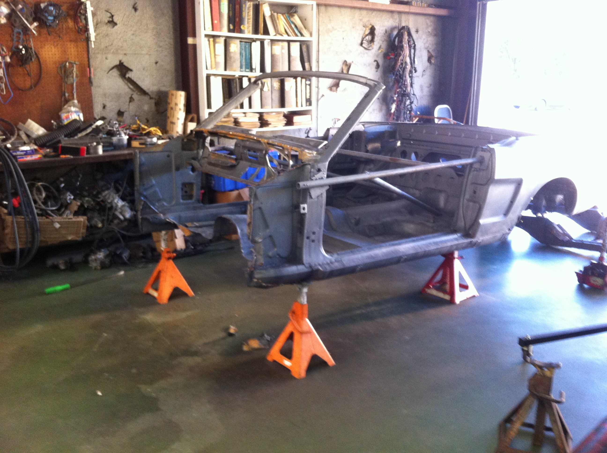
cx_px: 304
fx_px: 613
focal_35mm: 35
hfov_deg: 52.7
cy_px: 226
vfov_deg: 40.6
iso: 200
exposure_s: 1/15
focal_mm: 3.85
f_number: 2.8
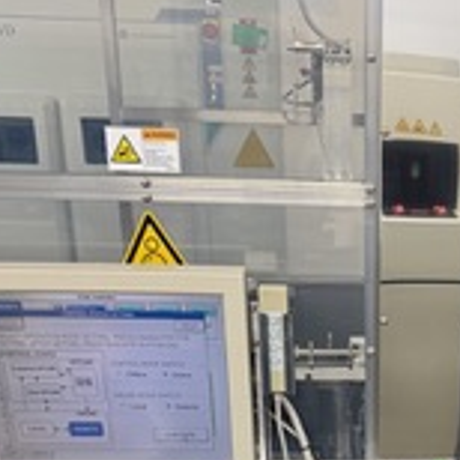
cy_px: 550
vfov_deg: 23.8
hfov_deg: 25.0
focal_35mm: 66
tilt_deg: -25.0
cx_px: 442
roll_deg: -3.6
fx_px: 992
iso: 125
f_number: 1.78
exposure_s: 1/50
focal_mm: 6.76
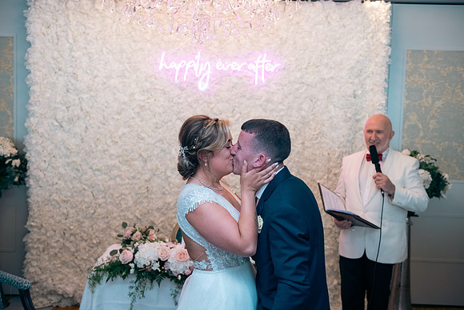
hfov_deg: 44.5
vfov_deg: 30.5
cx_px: 232
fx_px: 567
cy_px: 155
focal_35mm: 44
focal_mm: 44
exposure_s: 1/160
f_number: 3.5
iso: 640
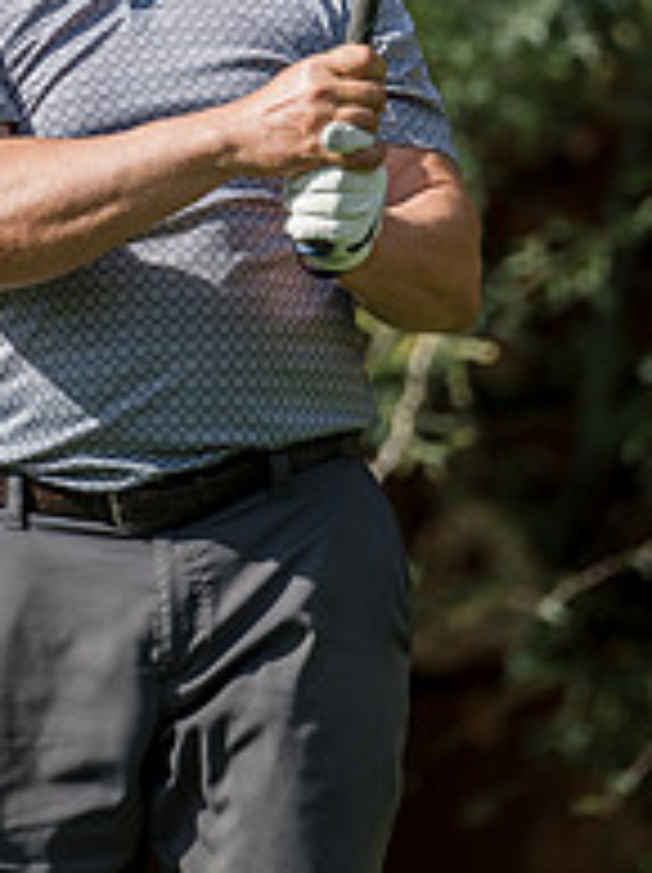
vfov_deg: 5.1
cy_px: -99
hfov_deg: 3.8
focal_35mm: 389
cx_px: 211
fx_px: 9791
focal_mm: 174
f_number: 2.8
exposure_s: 1/2500
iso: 250
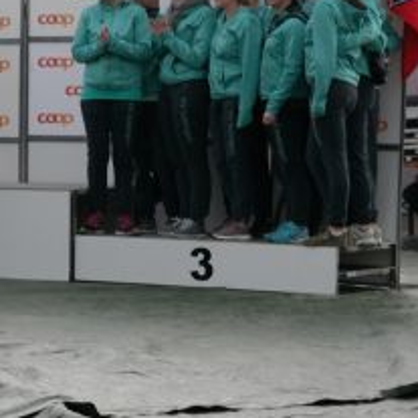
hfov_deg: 7.9
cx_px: 97
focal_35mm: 221
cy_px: 181
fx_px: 3019
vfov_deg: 7.9
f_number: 5.6
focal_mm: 55
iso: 800
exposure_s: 1/80
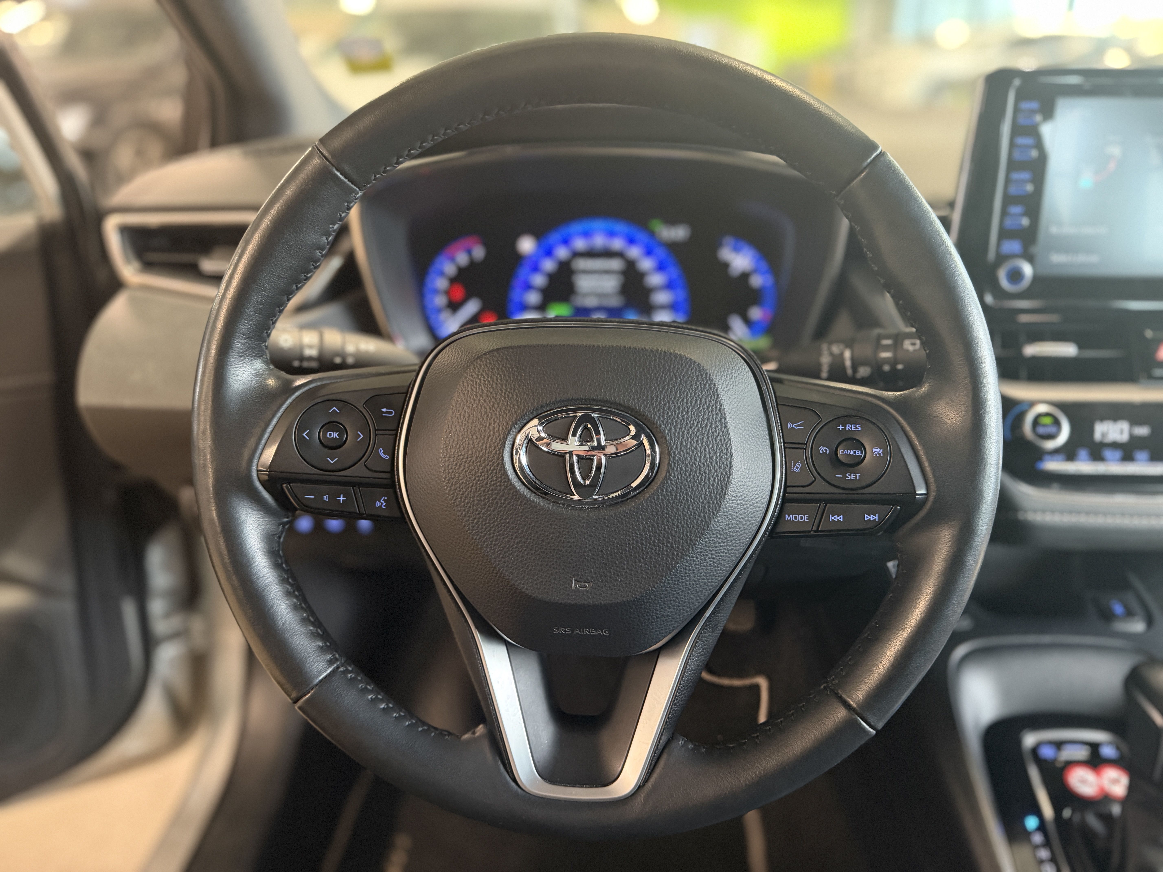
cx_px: 582
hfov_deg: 71.6
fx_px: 806
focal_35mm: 24
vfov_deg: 56.8
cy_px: 436
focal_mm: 6.76
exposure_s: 1/33
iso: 800
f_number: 1.78
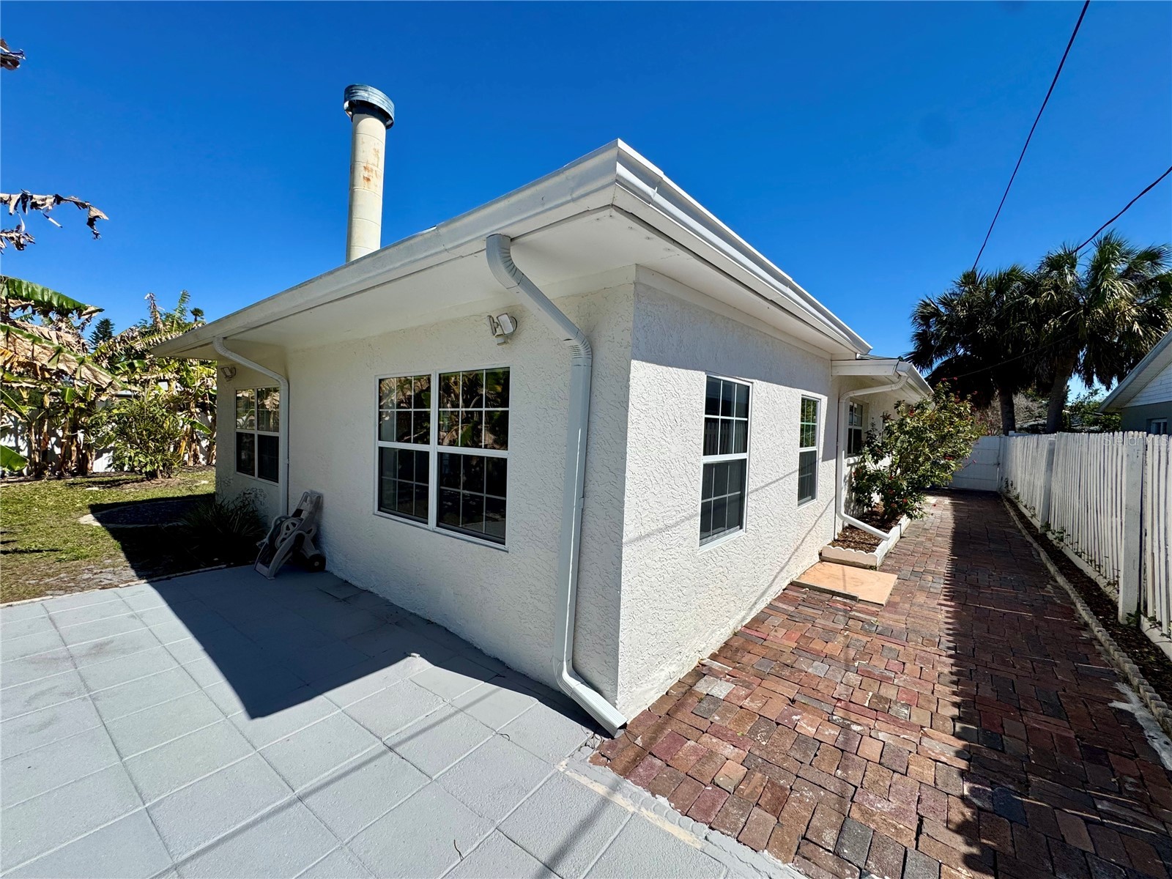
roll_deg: -1.2
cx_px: 586
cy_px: 440
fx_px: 474
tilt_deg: -2.1
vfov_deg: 85.7
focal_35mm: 14
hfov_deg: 102.1
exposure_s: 1/3906
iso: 50
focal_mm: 2.22
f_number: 2.2
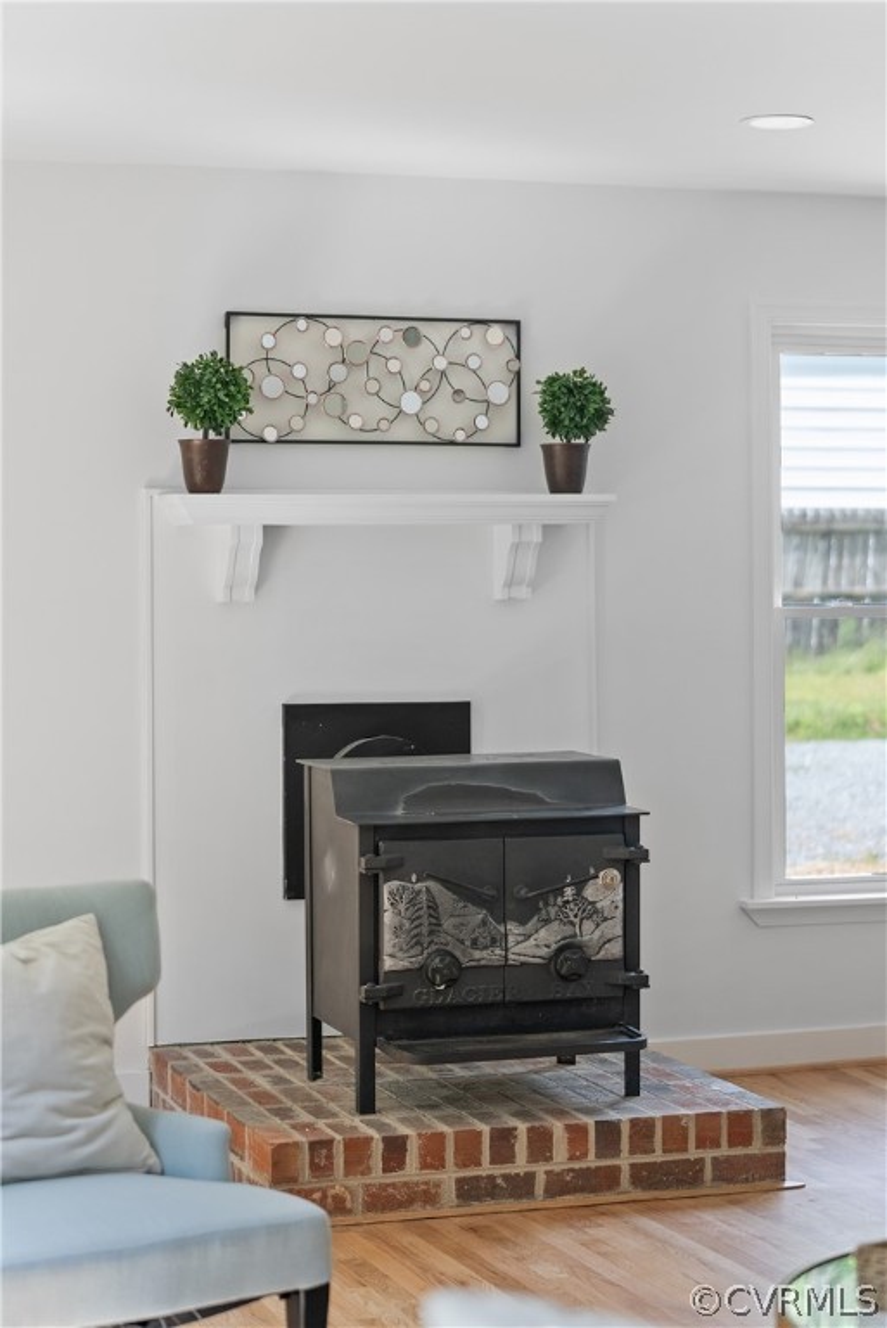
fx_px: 2583
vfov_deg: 28.8
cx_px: 444
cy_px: 664
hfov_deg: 19.5
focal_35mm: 70
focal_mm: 70
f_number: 2.8
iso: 800
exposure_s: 1/200
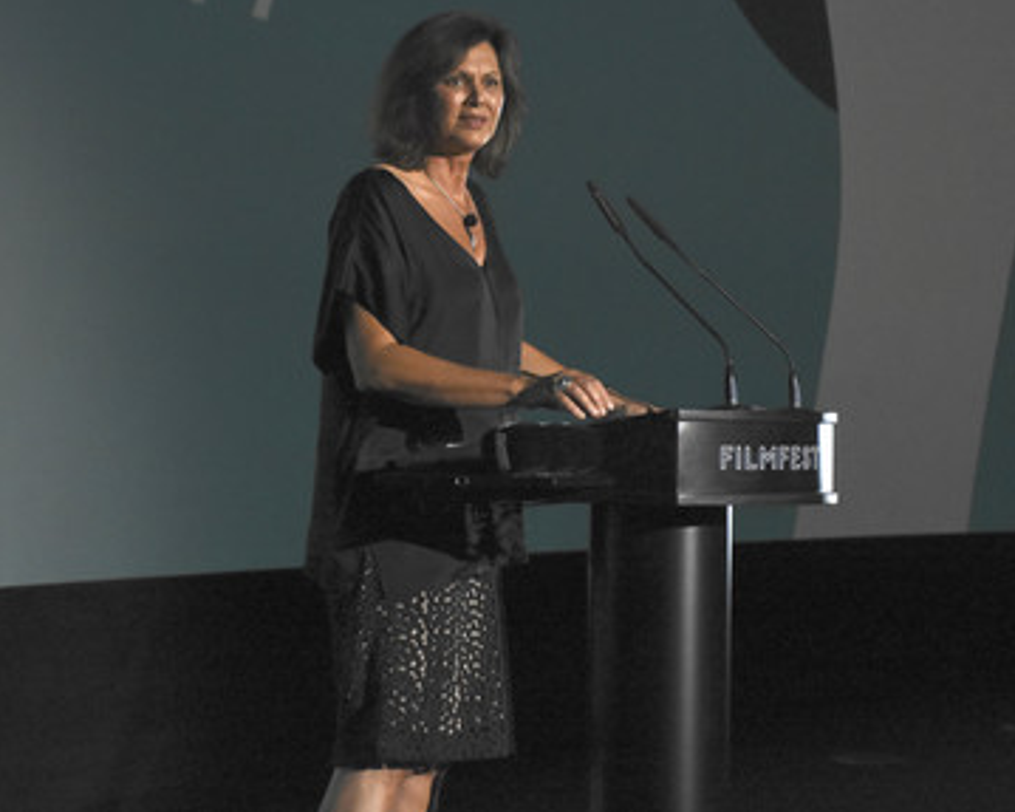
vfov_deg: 16.7
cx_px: 612
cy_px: 396
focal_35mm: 92
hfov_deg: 20.8
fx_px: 2763
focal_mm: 52
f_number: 5.6
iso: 3200
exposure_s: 1/160
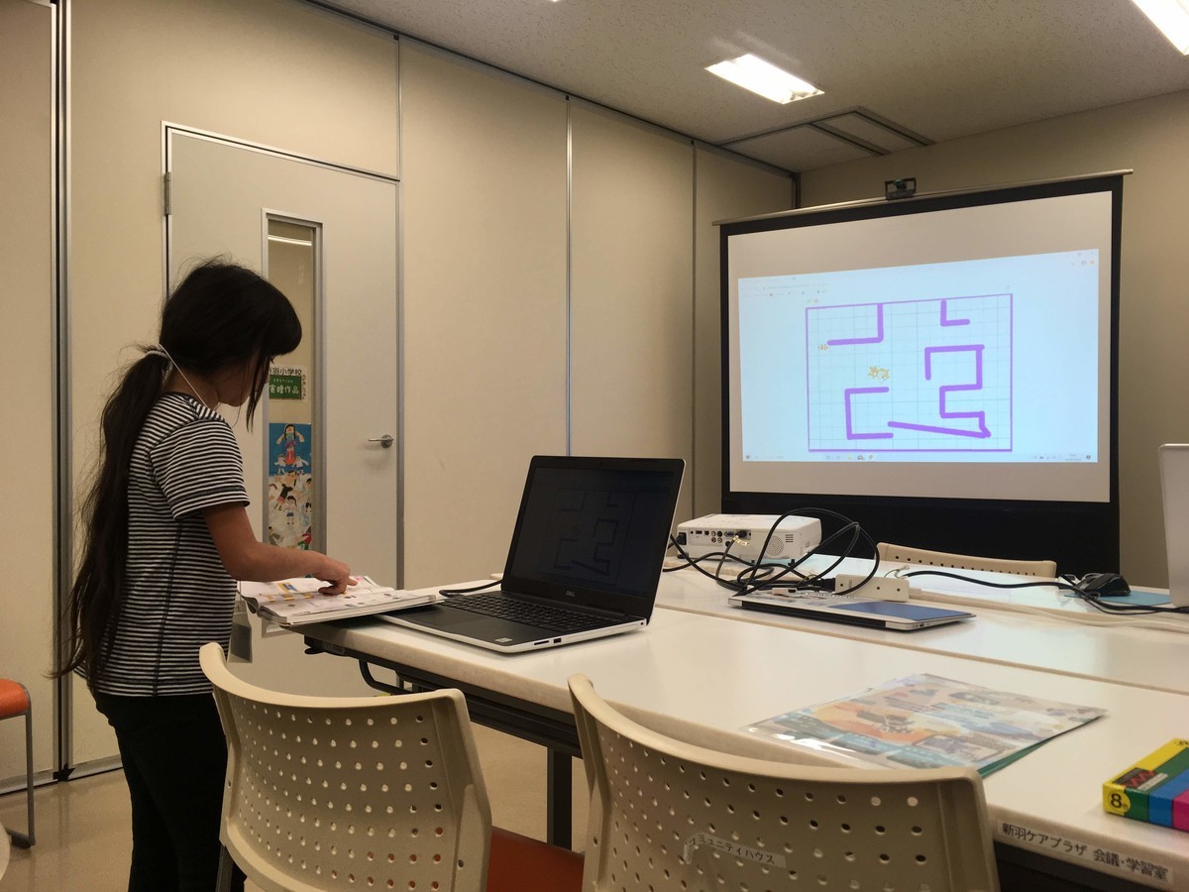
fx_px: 996
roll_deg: -0.1
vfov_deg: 48.2
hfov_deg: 61.7
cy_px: 446
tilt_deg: -1.0
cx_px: 594
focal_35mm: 29
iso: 40
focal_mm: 4.15
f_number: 2.2
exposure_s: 1/120
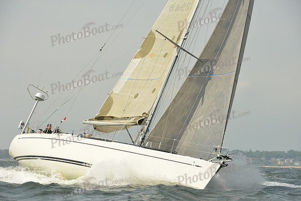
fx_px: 1129
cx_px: 150
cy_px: 100
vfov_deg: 10.2
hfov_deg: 15.2
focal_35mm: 135
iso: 320
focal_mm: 135
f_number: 9
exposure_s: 1/1250
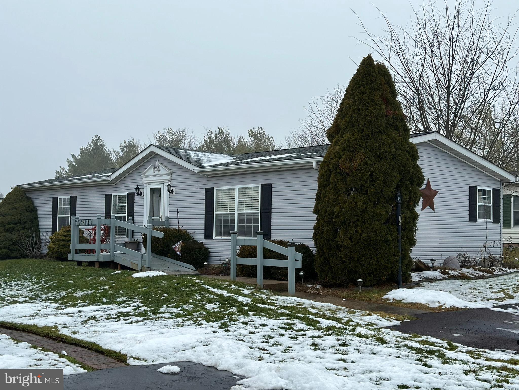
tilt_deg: +2.6
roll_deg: -0.4
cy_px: 195
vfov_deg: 30.3
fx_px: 720
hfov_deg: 39.7
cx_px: 260
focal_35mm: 48
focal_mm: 6.86
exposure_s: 1/1565
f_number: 1.78
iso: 80
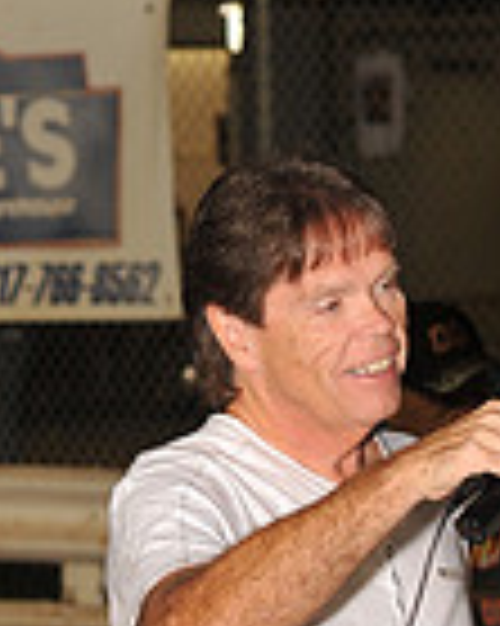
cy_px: 1000
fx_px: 5815
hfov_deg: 4.9
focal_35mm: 314
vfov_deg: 6.1
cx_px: 739
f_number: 6.3
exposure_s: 1/250
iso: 500
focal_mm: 80
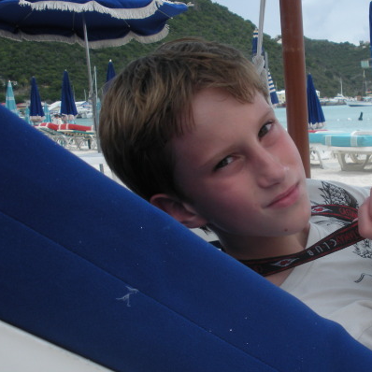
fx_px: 778
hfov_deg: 26.0
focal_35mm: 64
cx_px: 333
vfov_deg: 26.8
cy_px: 219
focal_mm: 6.3
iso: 64
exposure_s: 1/600
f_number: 3.5
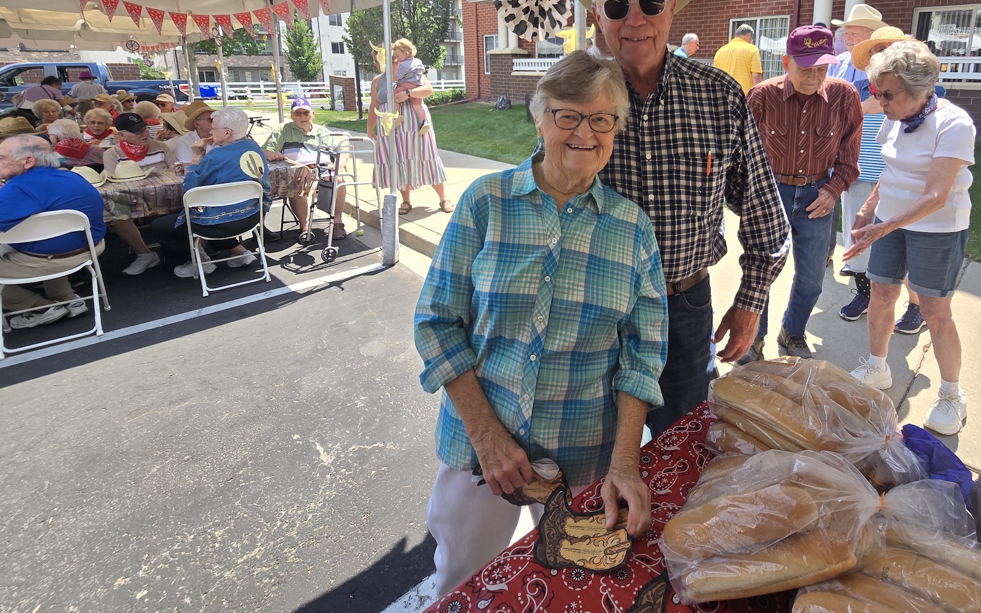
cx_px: 597
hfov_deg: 92.9
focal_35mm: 17
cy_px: 167
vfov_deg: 64.6
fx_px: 454
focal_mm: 2.2
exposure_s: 1/681
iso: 50
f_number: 2.2
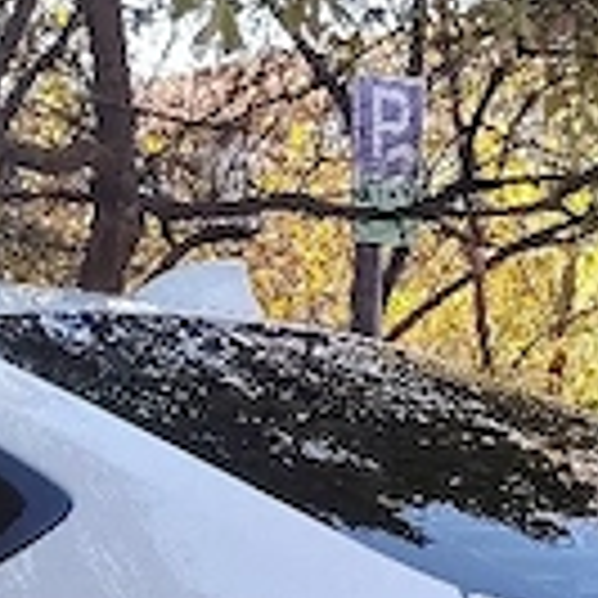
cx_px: 76
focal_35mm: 96
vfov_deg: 16.6
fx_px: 1876
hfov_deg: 17.9
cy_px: 886
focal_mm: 5.25
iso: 100
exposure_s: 1/125
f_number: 1.75
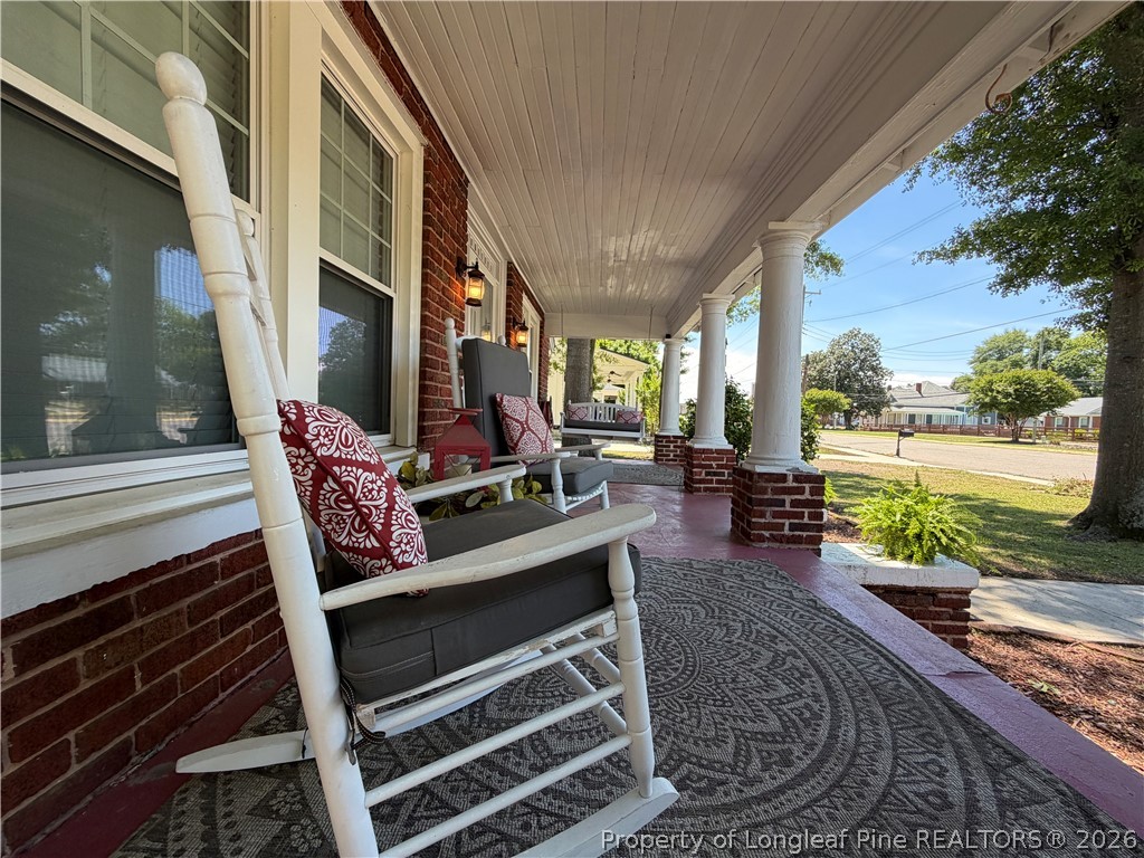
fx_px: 463
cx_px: 572
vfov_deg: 85.7
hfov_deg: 102.1
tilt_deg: -1.9
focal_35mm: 14
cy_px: 429
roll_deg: -1.5
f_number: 2.2
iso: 50
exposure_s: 1/226
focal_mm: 2.22
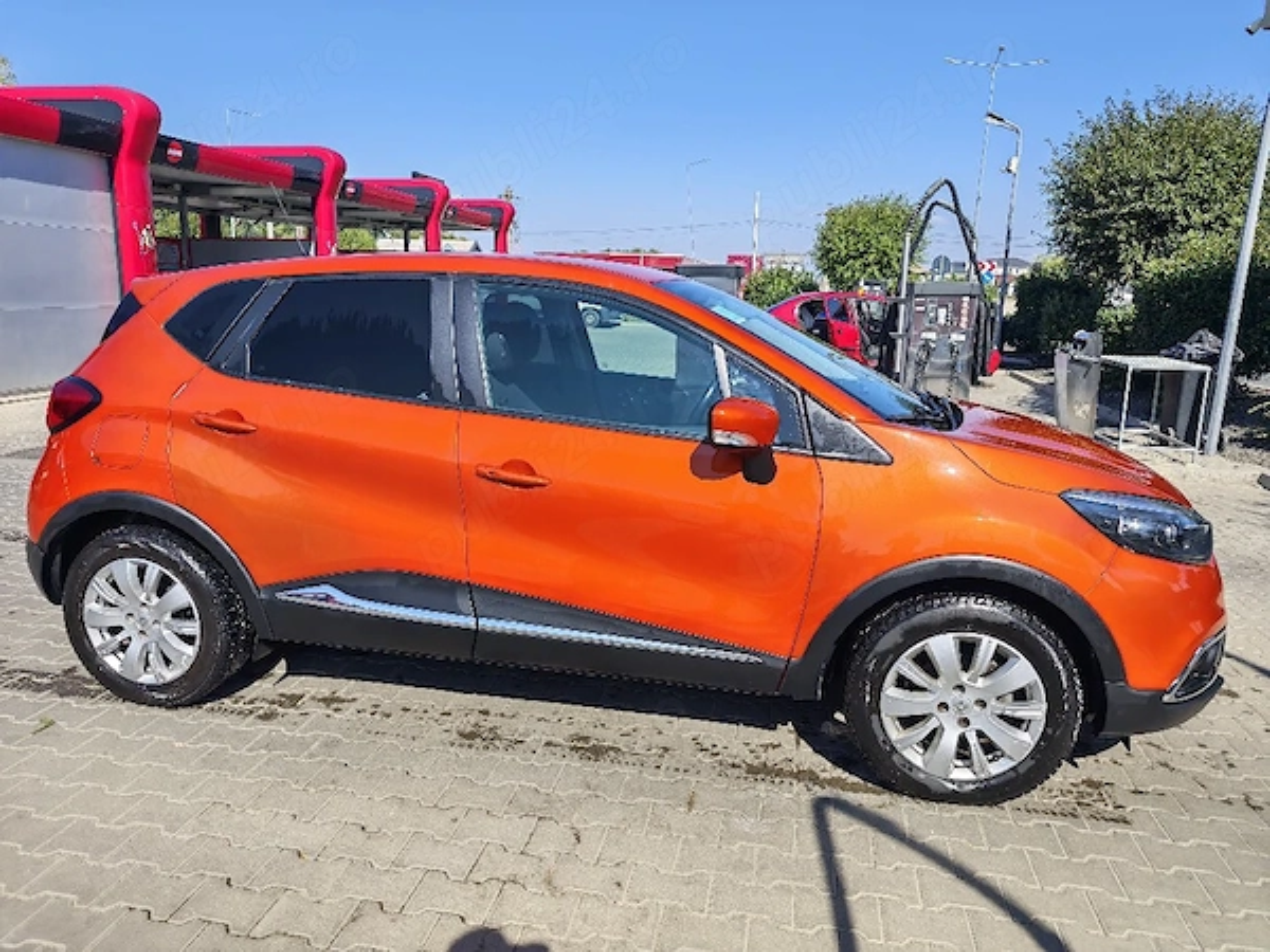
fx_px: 844
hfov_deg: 73.9
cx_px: 635
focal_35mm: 23
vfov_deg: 58.9
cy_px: 476
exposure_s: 1/3333
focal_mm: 6.55
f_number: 1.6
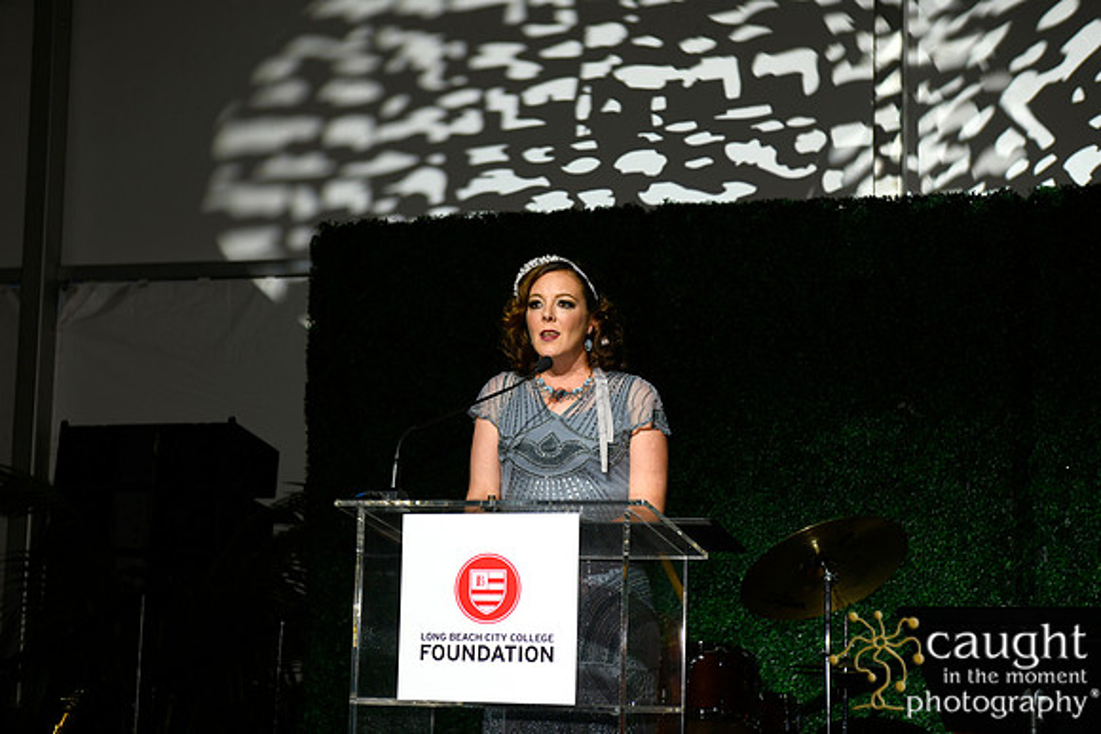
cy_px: 367
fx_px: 2141
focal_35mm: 70
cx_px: 550
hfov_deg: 28.8
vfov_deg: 19.5
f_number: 5
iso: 640
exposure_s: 1/160
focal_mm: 70
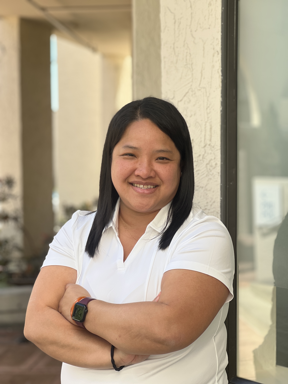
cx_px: 144
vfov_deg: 25.3
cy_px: 192
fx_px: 854
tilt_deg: -1.0
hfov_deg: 19.1
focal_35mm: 77
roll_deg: +1.0
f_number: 2.8
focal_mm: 9
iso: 32
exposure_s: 1/121
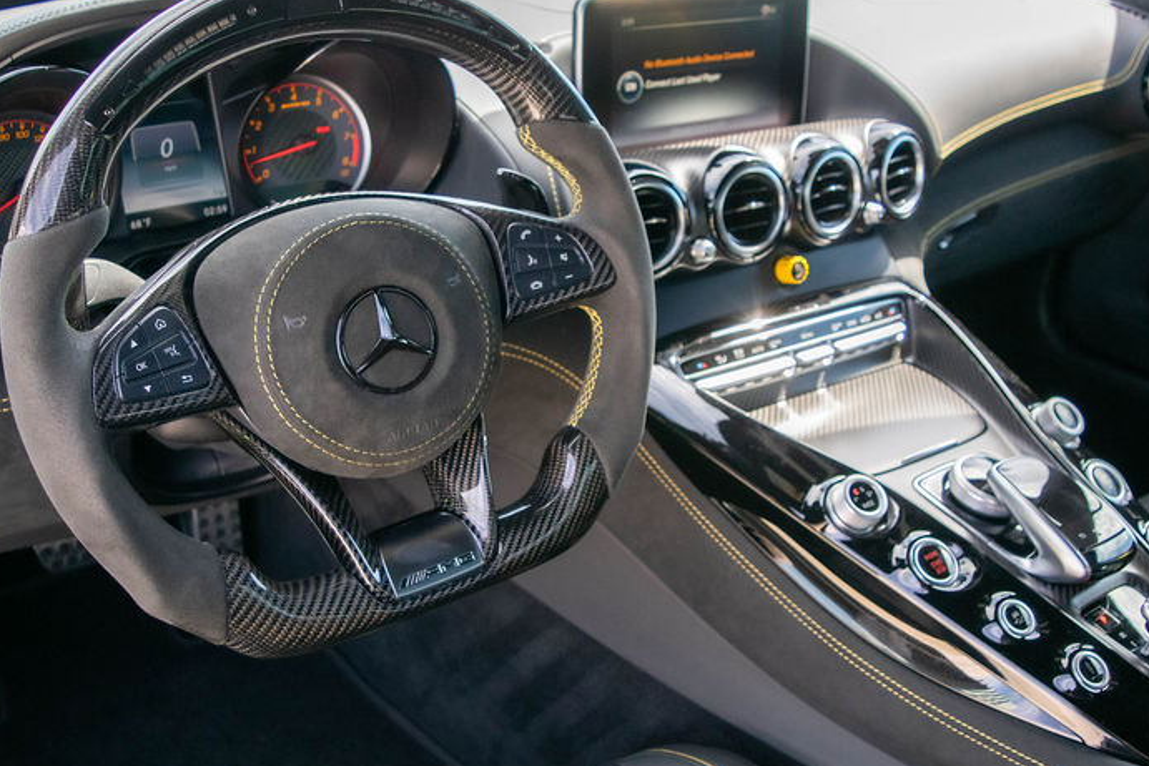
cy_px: 401
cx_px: 624
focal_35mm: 40
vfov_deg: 33.4
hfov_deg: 48.4
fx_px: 1277
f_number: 3.5
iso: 800
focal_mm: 18
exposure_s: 1/800
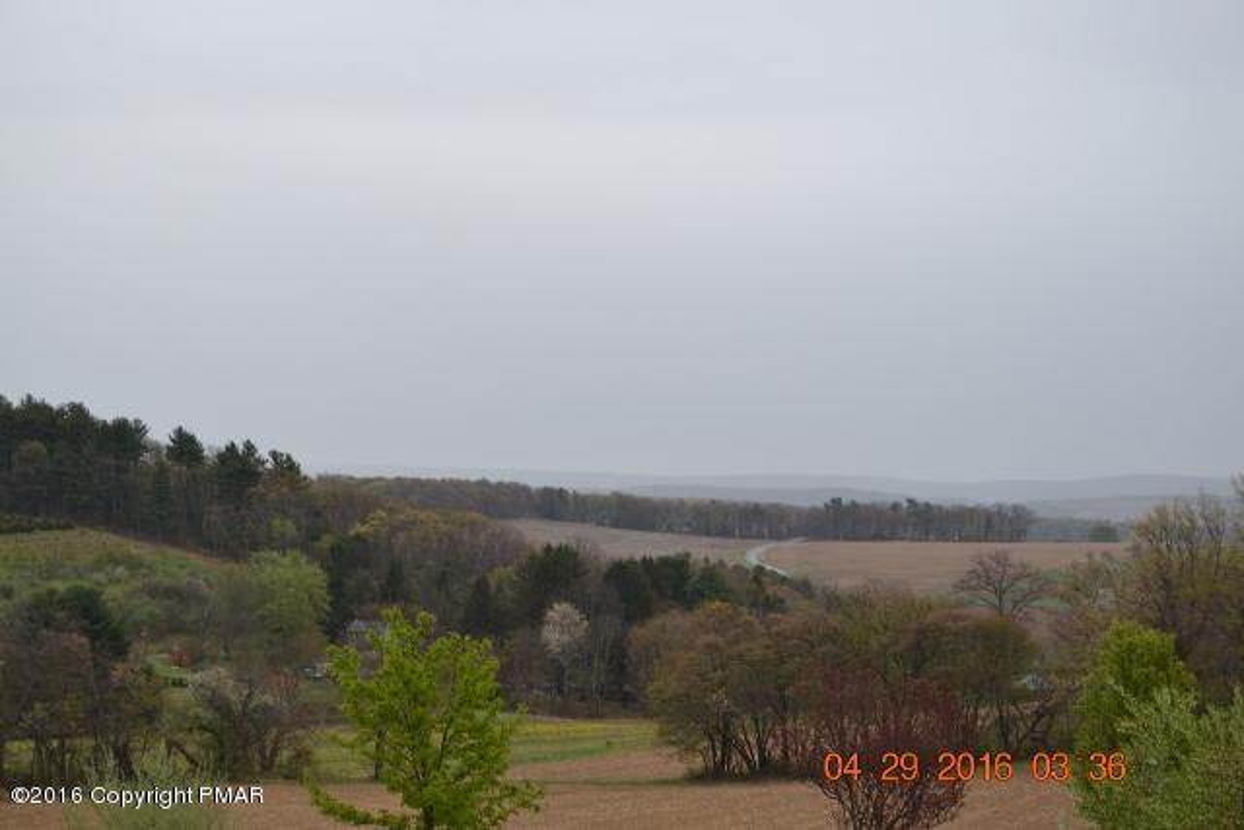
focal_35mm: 82
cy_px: 415
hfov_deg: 24.6
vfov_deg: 16.6
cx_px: 622
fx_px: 2851
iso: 100
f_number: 6.3
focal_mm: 55
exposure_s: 1/160
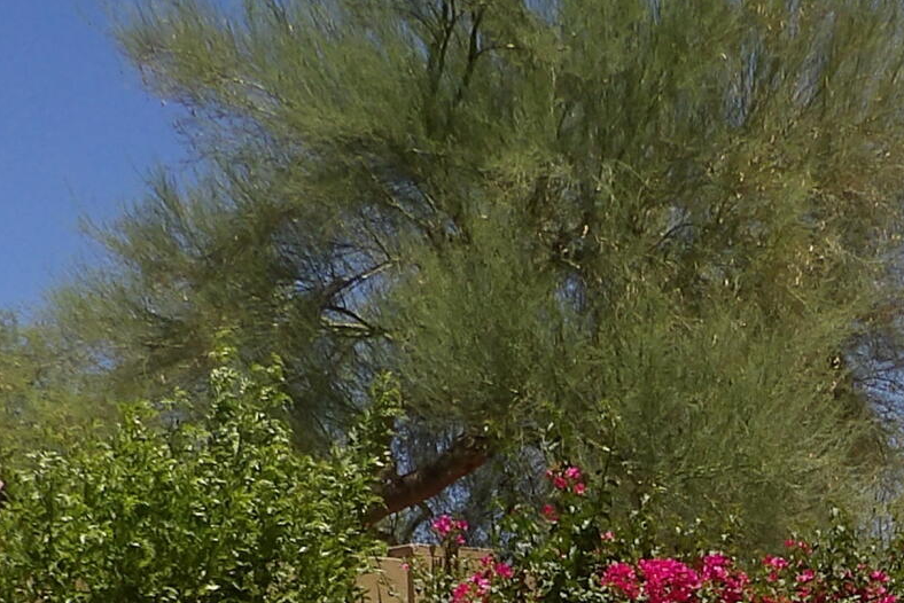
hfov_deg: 21.0
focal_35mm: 95
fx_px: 2386
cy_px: 1021
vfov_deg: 13.2
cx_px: 817
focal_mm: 4.3
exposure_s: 1/653
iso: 100
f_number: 4.6
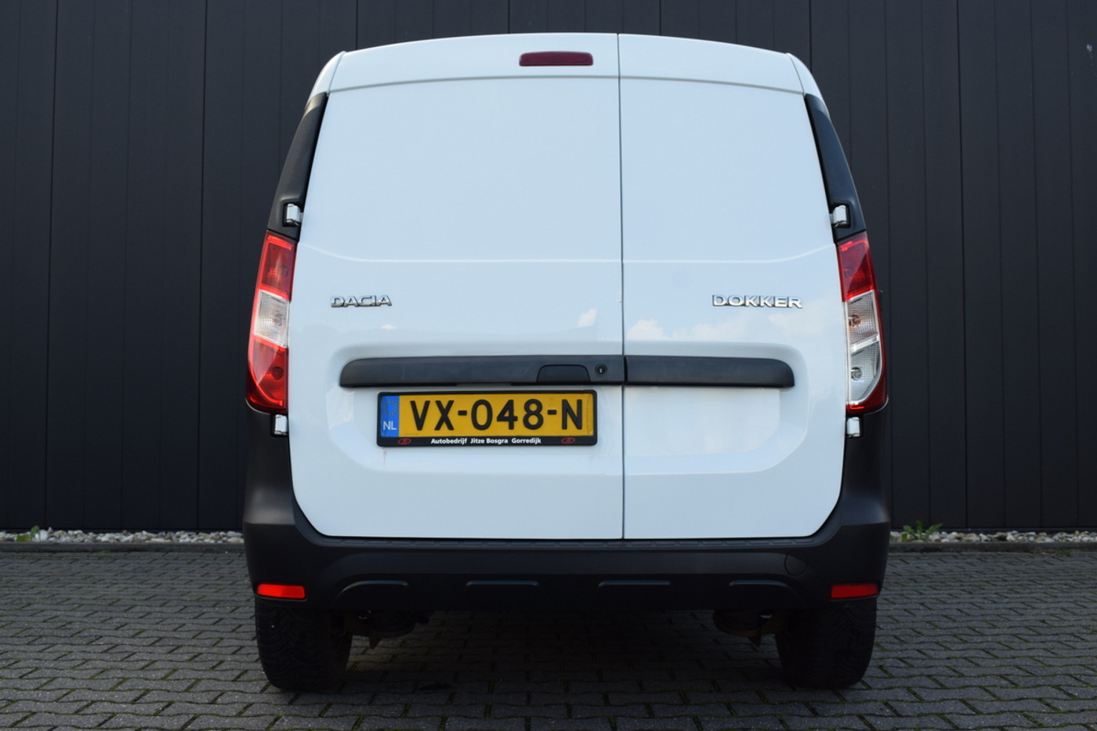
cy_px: 366
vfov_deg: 35.5
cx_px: 548
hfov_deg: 51.3
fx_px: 1142
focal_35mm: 38
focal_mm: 25
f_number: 7.1
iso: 400
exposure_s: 1/200
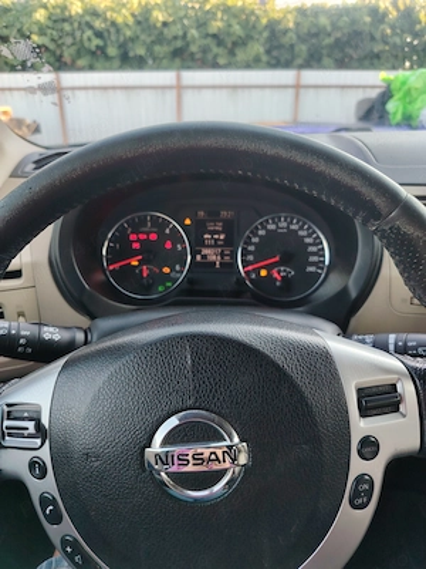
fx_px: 394
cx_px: 213
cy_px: 284
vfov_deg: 71.6
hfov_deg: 56.8
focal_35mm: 24
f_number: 1.75
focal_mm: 5.25
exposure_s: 1/100
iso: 188
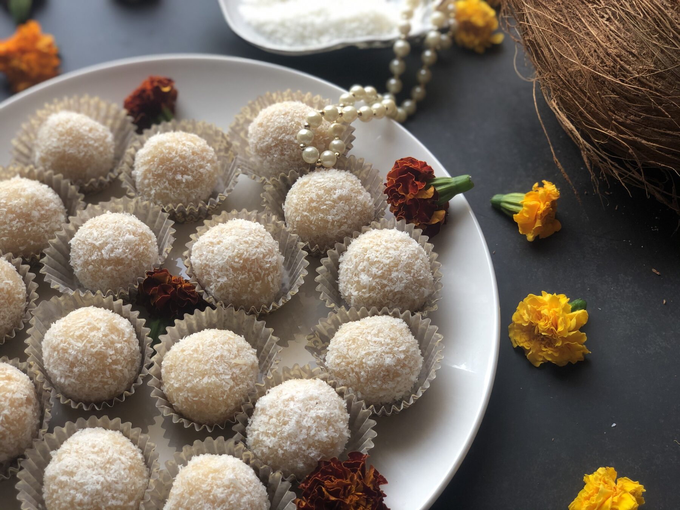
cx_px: 340
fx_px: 1021
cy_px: 255
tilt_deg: -57.0
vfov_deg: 28.0
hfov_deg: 36.8
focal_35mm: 52
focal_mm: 6
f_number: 2.4
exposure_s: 1/120
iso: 25
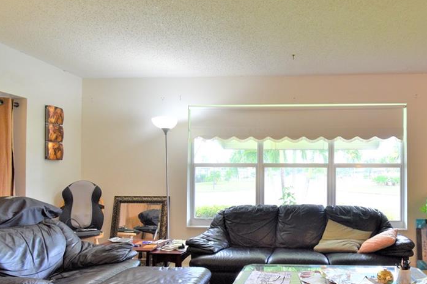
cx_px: 289
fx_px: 261
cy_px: 170
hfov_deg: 75.8
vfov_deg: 56.7
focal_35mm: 22
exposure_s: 1/25
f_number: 7.1
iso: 400
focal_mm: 10
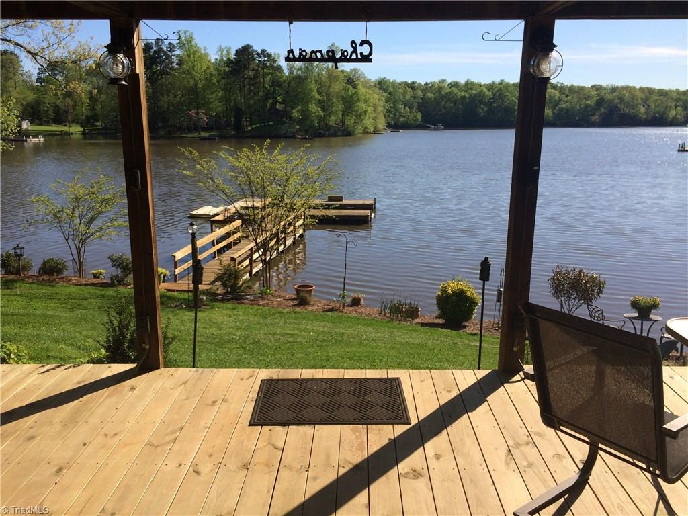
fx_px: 576
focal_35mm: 29
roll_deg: -0.4
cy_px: 258
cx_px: 344
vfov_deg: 48.2
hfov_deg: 61.7
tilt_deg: -12.4
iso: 32
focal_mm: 4.15
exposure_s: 1/2283
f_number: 2.2
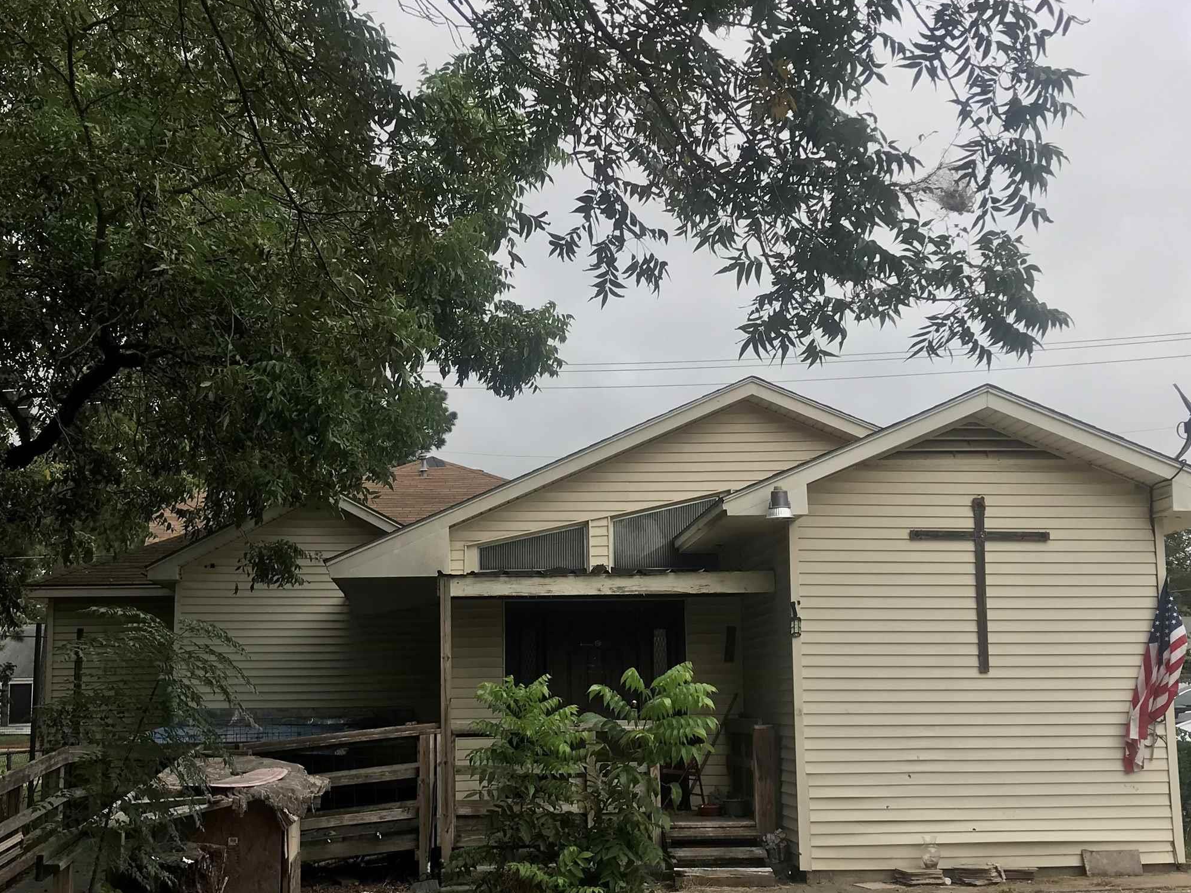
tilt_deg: +7.6
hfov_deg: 43.8
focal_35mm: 43
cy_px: 555
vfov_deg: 33.4
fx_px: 1479
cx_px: 540
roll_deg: +0.8
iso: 20
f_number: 1.8
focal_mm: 3.99
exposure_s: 1/577
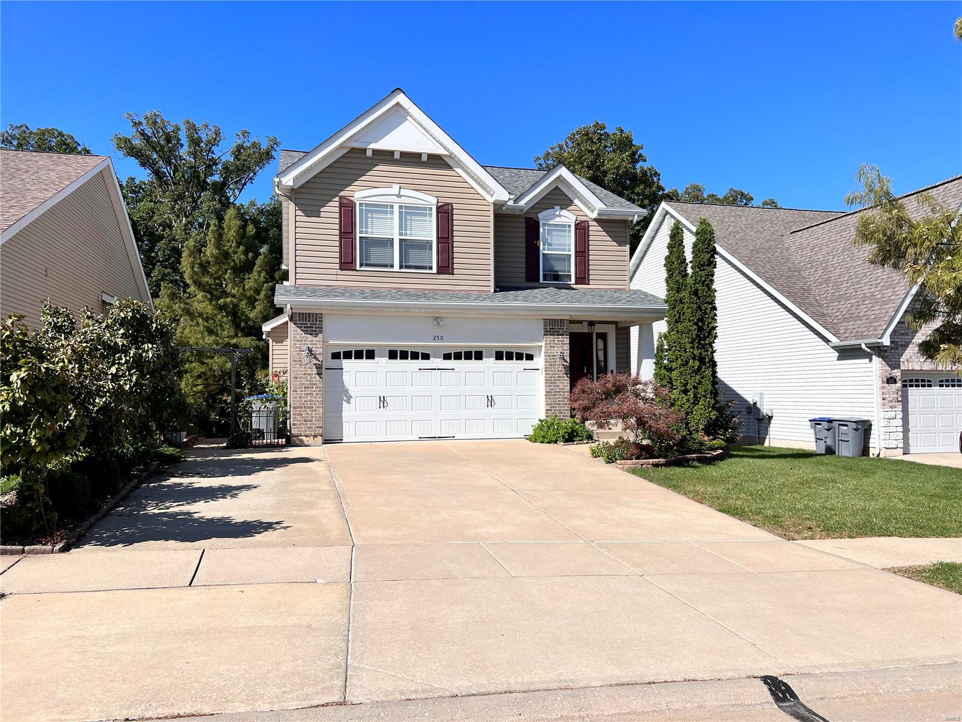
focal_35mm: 26
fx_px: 723
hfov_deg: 67.3
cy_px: 361
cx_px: 481
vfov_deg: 53.1
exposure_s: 1/5076
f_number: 1.5
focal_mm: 5.7
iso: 50
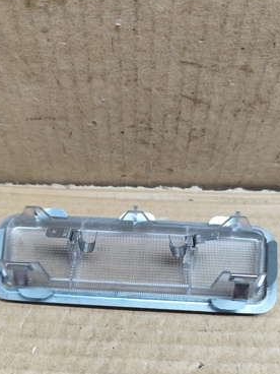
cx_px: 141
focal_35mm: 30
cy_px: 219
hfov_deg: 46.8
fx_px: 324
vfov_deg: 59.6
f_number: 1.65
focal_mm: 6.19
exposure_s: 1/120
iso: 500
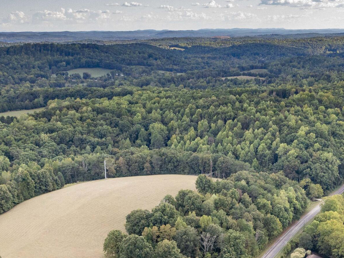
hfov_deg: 28.5
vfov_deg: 21.0
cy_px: 249
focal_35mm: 68
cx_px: 196
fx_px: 676
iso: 320
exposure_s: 1/20
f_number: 2.8
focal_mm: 10.26
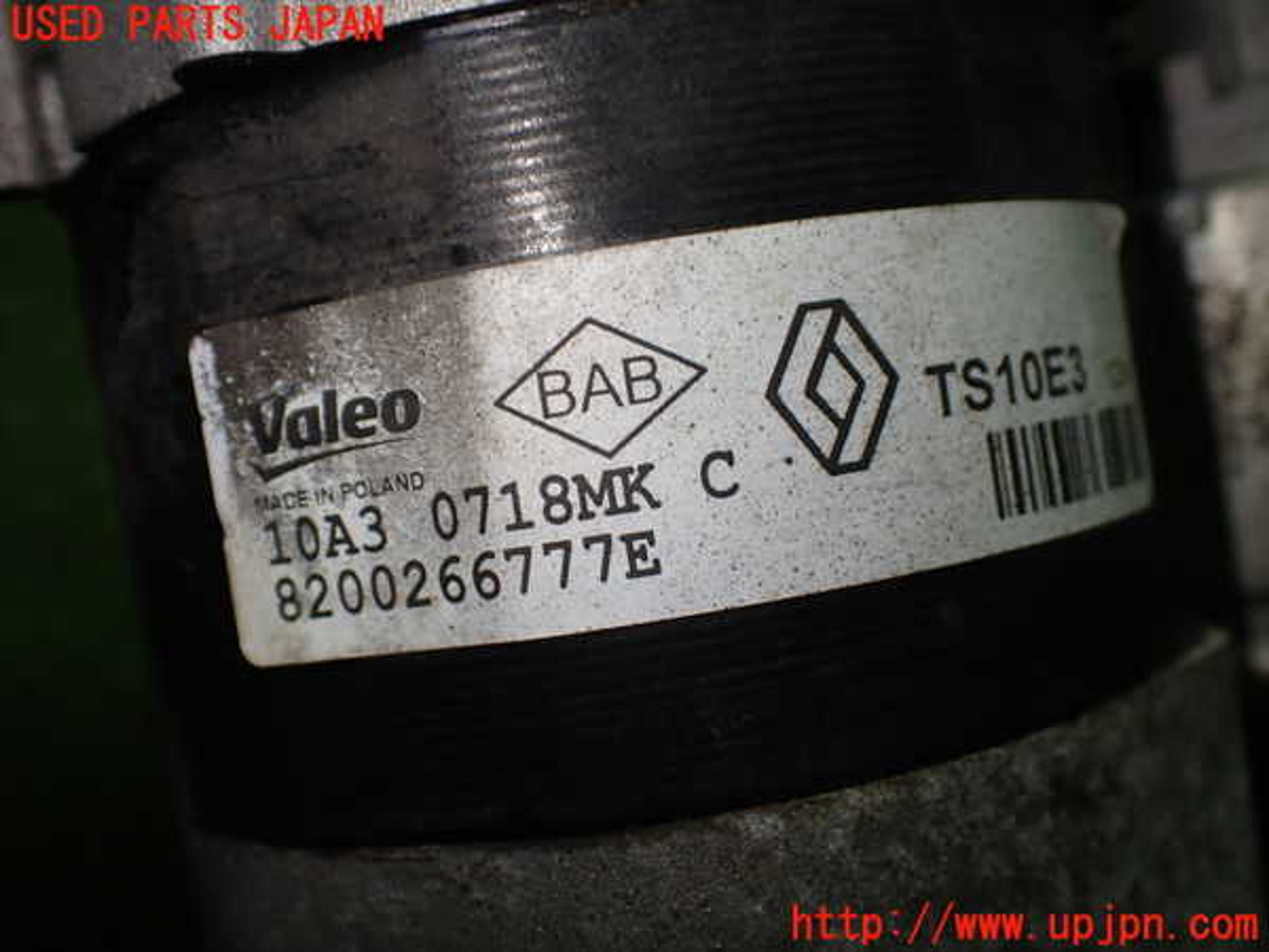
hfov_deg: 49.0
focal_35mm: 38
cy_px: 476
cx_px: 634
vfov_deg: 37.7
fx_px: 1393
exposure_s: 1/160
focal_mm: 6.83
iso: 160
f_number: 2.7
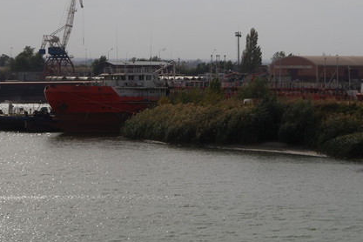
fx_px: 1391
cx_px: 196
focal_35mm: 138
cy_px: 63
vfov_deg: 9.9
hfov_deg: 14.9
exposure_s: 1/800
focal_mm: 60
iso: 100
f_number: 8
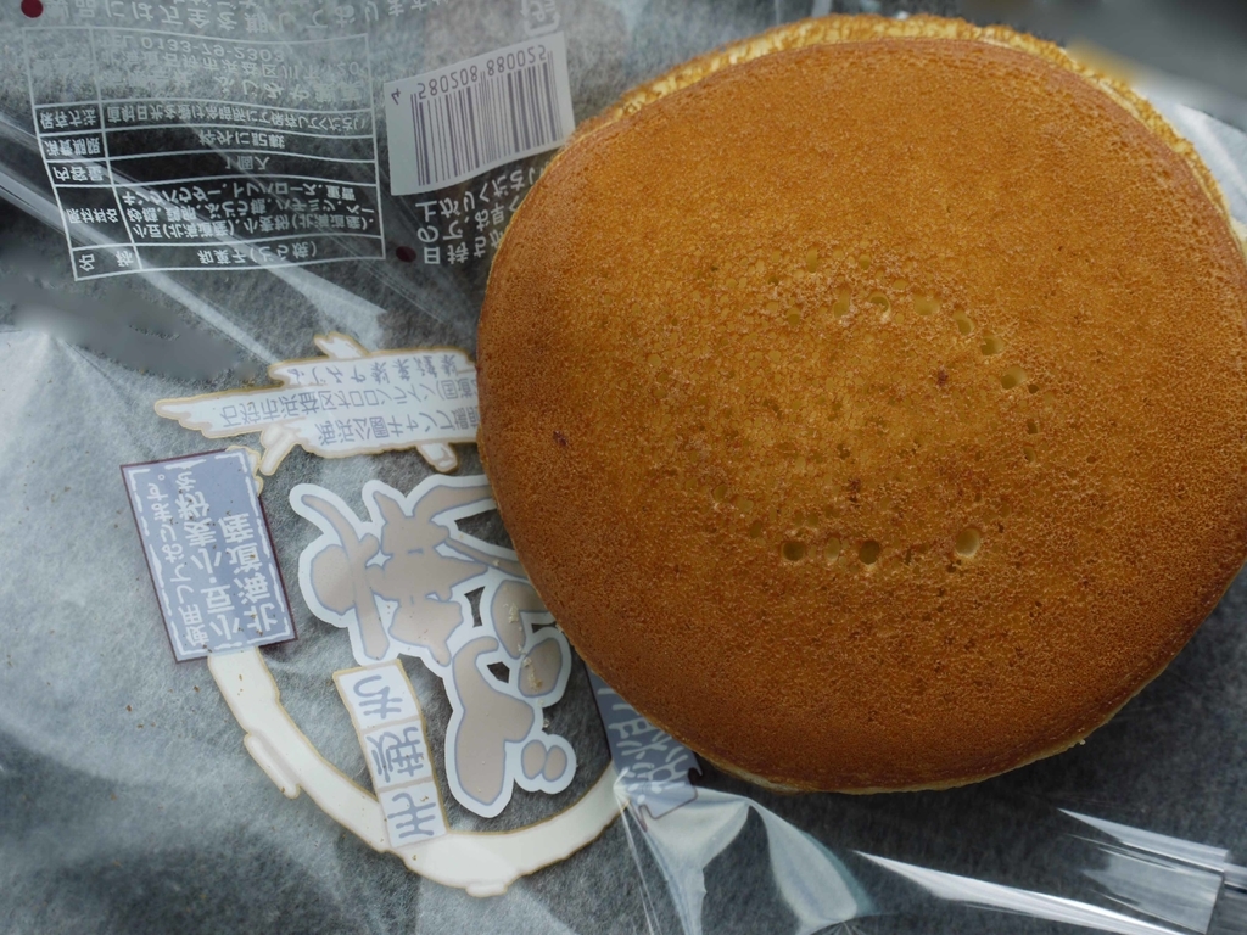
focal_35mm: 48
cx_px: 624
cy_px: 468
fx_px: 1729
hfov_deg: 39.7
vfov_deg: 30.3
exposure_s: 1/200
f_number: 7.1
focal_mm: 24
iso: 200
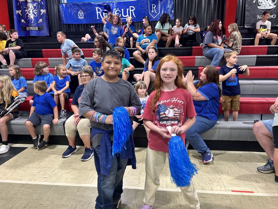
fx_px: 209
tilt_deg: -11.3
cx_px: 139
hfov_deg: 67.3
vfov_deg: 53.1
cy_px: 104
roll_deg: +0.7
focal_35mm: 26
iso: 80
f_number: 1.5
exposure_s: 1/60
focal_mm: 5.7
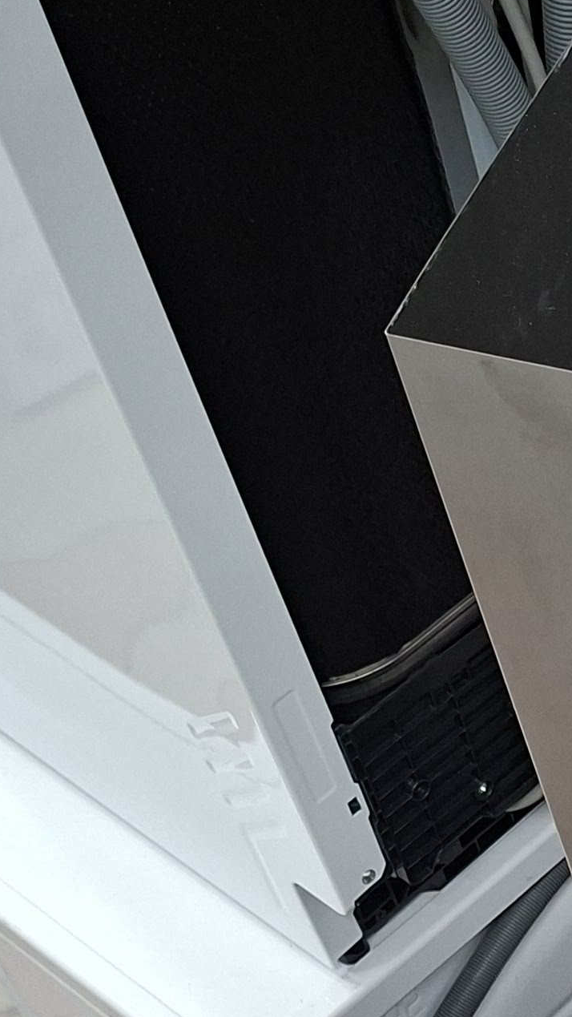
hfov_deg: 13.9
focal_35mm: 79
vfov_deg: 24.7
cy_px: 1158
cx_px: 977
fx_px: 2130
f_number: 1.8
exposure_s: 1/50
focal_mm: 5.54
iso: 200
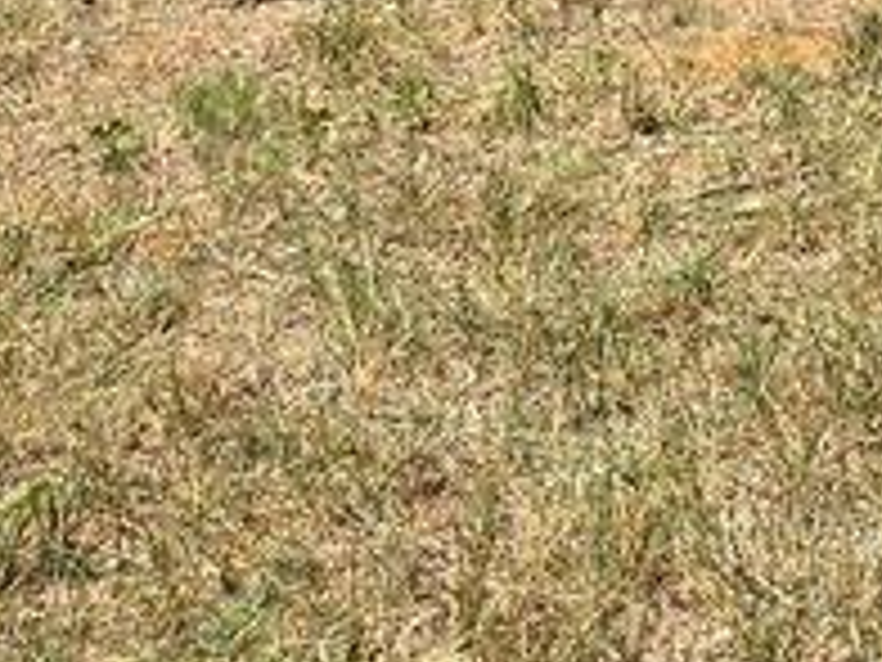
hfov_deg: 11.2
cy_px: -1360
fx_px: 4306
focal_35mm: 169
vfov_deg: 7.6
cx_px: 1386
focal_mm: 6.3
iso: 12
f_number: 1.7
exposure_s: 1/575
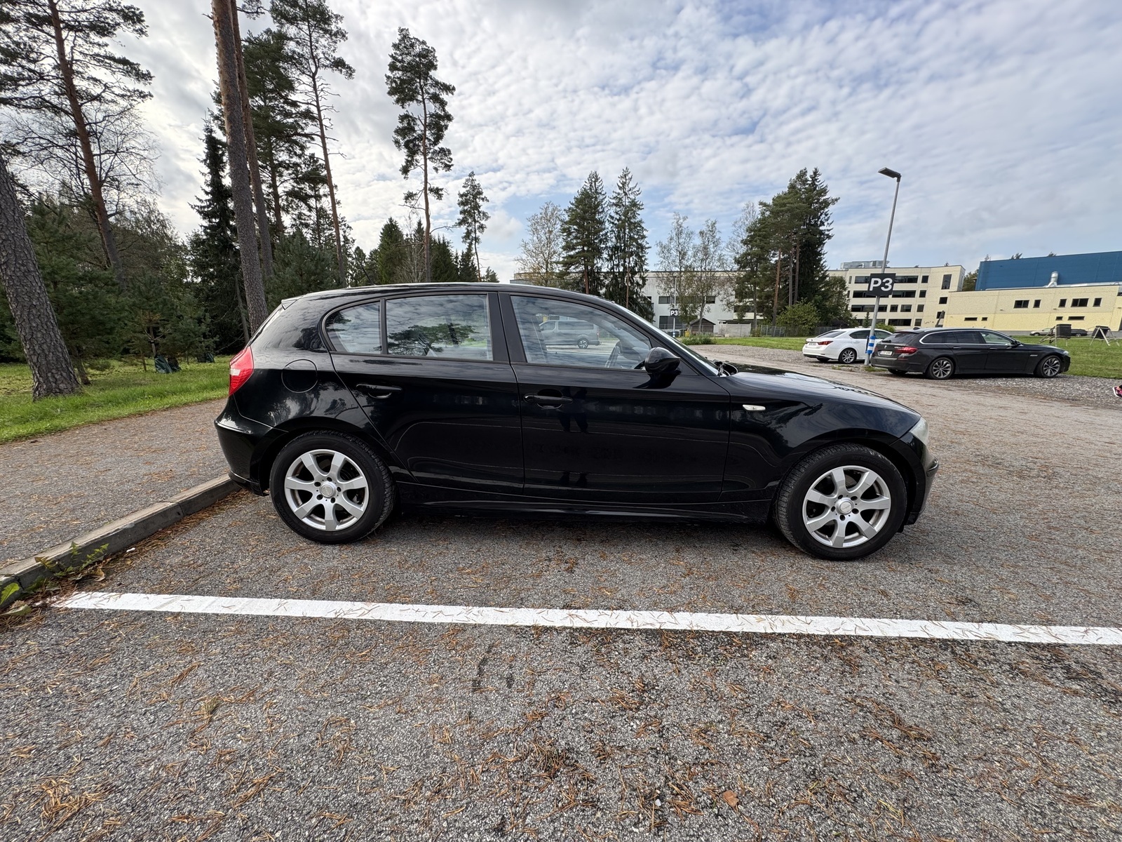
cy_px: 421
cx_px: 561
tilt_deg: -11.6
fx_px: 454
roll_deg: +0.2
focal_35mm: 14
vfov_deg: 85.7
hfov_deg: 102.1
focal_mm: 2.22
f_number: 2.2
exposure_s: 1/311
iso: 40
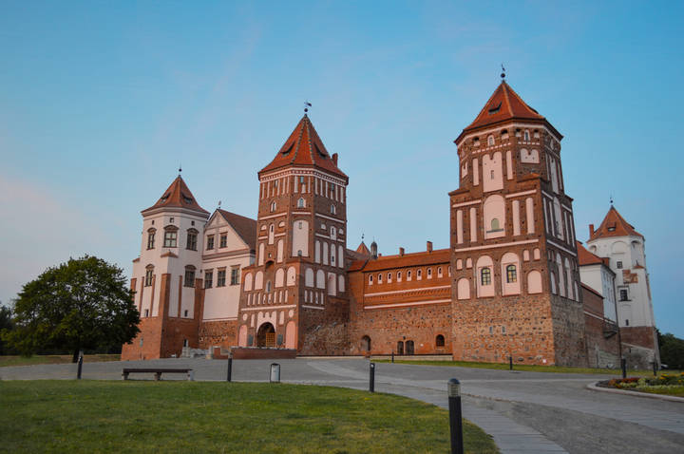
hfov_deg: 57.3
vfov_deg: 39.9
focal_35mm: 33
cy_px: 227
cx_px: 342
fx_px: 626
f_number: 3.8
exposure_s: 1/15
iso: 400
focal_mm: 22
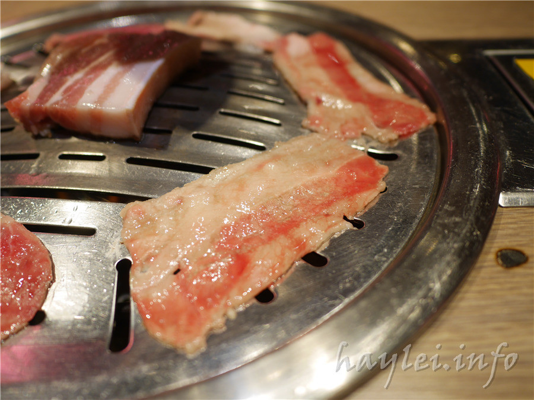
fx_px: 463
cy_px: 200
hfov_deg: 60.0
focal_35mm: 30
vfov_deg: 46.8
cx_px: 267
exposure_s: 1/160
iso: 200
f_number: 2
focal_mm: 15
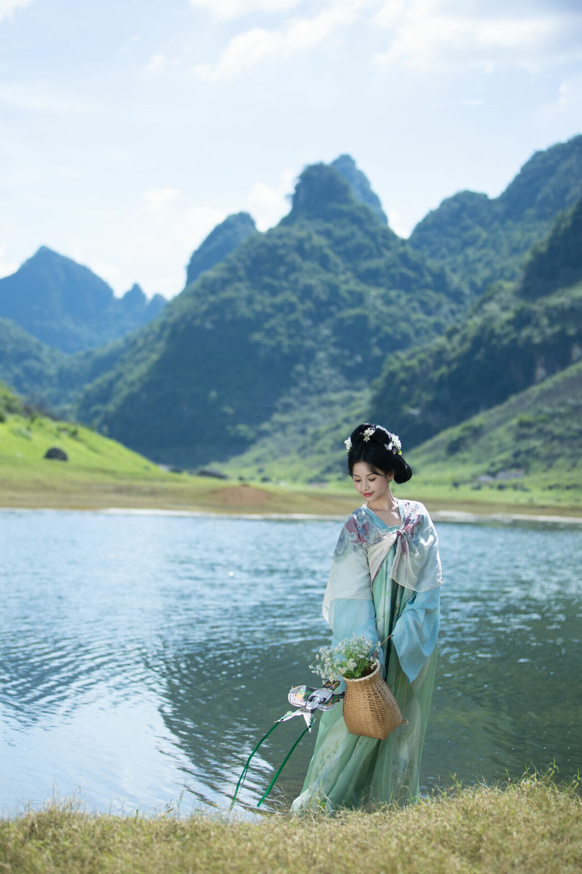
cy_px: 437
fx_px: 1697
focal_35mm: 70
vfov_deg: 28.8
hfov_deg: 19.5
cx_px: 291
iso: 100
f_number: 2.8
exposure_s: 1/1250
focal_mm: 70
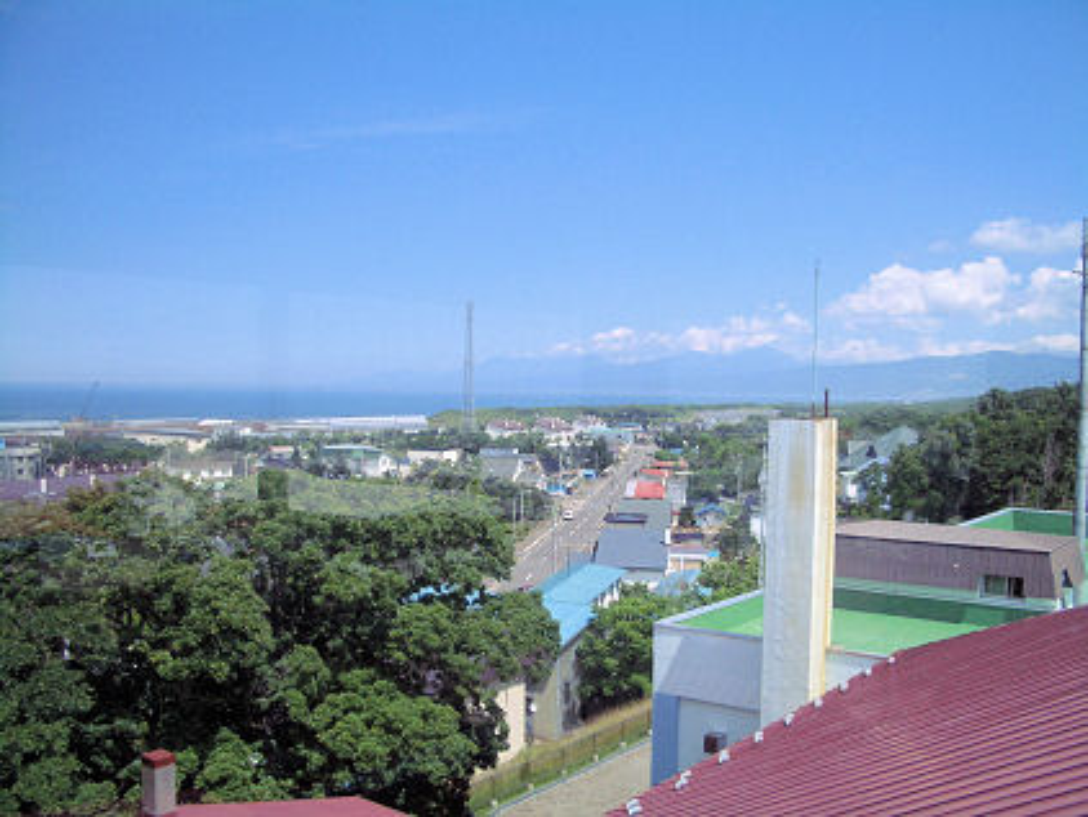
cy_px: 408
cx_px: 544
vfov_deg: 40.7
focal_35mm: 35
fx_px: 1101
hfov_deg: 52.6
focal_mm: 5.8
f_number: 4.3
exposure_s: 1/800
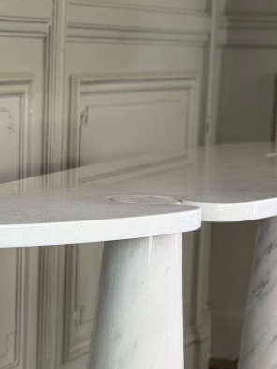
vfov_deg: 13.3
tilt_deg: -12.4
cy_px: 375
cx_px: 107
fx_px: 1559
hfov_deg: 10.2
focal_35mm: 146
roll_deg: -1.4
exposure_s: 1/50
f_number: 1.78
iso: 80
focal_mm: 6.76
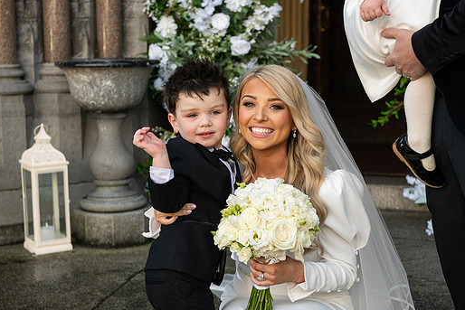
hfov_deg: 25.7
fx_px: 1021
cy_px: 174
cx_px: 250
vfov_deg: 17.3
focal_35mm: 79
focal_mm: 70
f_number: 5.6
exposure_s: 1/500
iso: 320
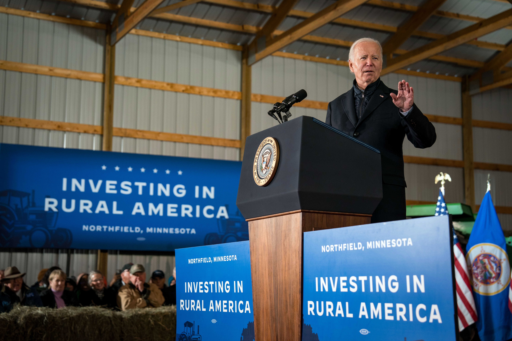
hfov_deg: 36.2
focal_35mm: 55
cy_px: 170
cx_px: 256
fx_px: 782
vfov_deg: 24.6
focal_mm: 55
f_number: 2.8
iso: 800
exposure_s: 1/200
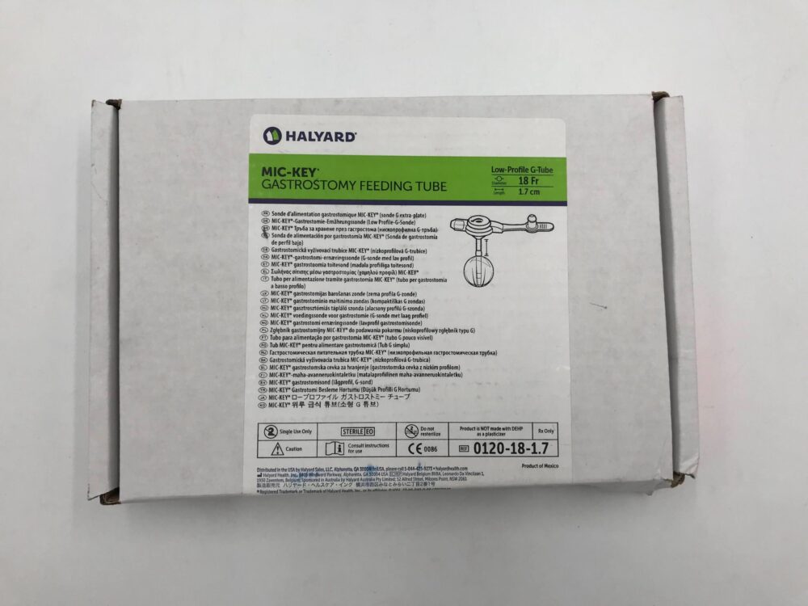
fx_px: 654
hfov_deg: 63.4
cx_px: 404
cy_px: 303
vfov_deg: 49.7
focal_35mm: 28
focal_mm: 3.99
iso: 20
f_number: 1.8
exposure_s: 1/185
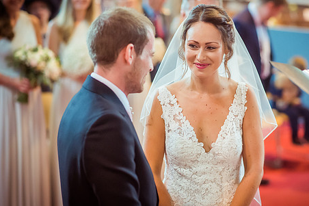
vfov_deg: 12.6
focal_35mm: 109
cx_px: 191
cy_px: 94
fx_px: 935
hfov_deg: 18.7
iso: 5000
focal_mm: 85
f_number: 2.2
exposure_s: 1/500
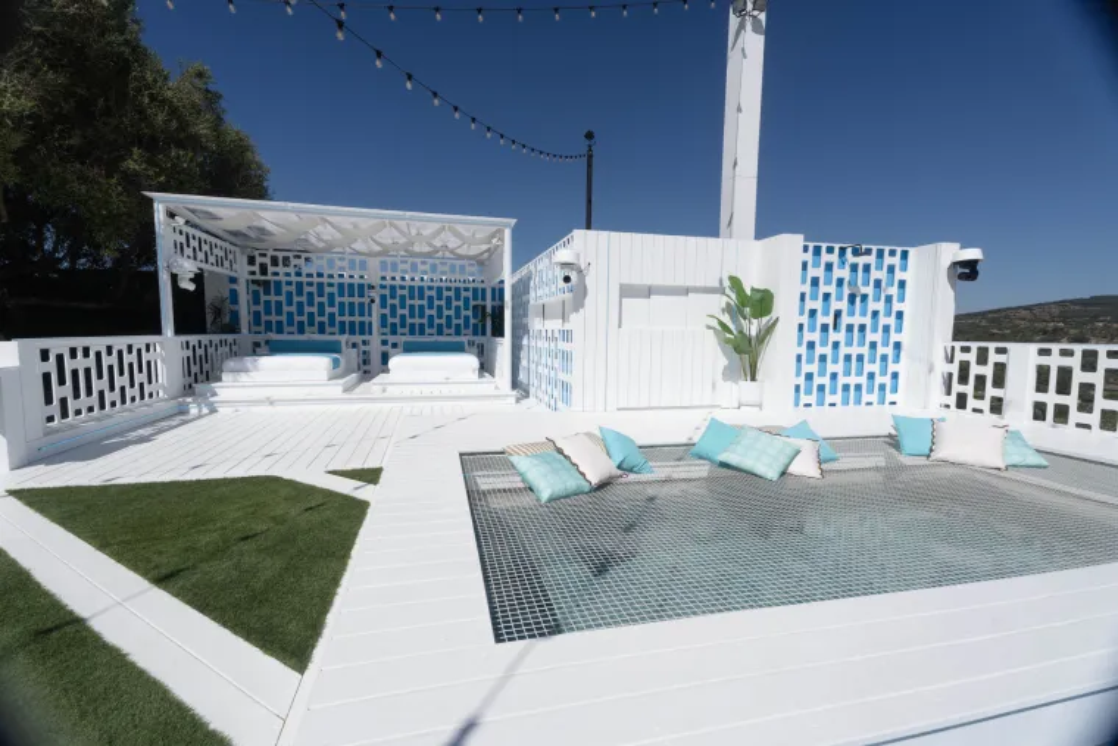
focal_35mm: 17
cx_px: 559
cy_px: 373
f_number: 8
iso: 100
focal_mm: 16.6
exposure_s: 1/2000
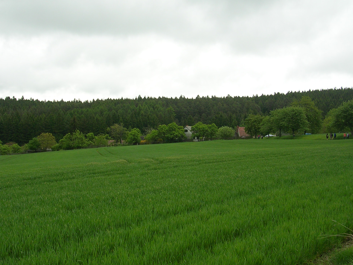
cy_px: 134
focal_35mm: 42
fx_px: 428
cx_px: 161
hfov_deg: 44.7
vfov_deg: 34.4
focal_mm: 5.8
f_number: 2.8
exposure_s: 1/520
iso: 50
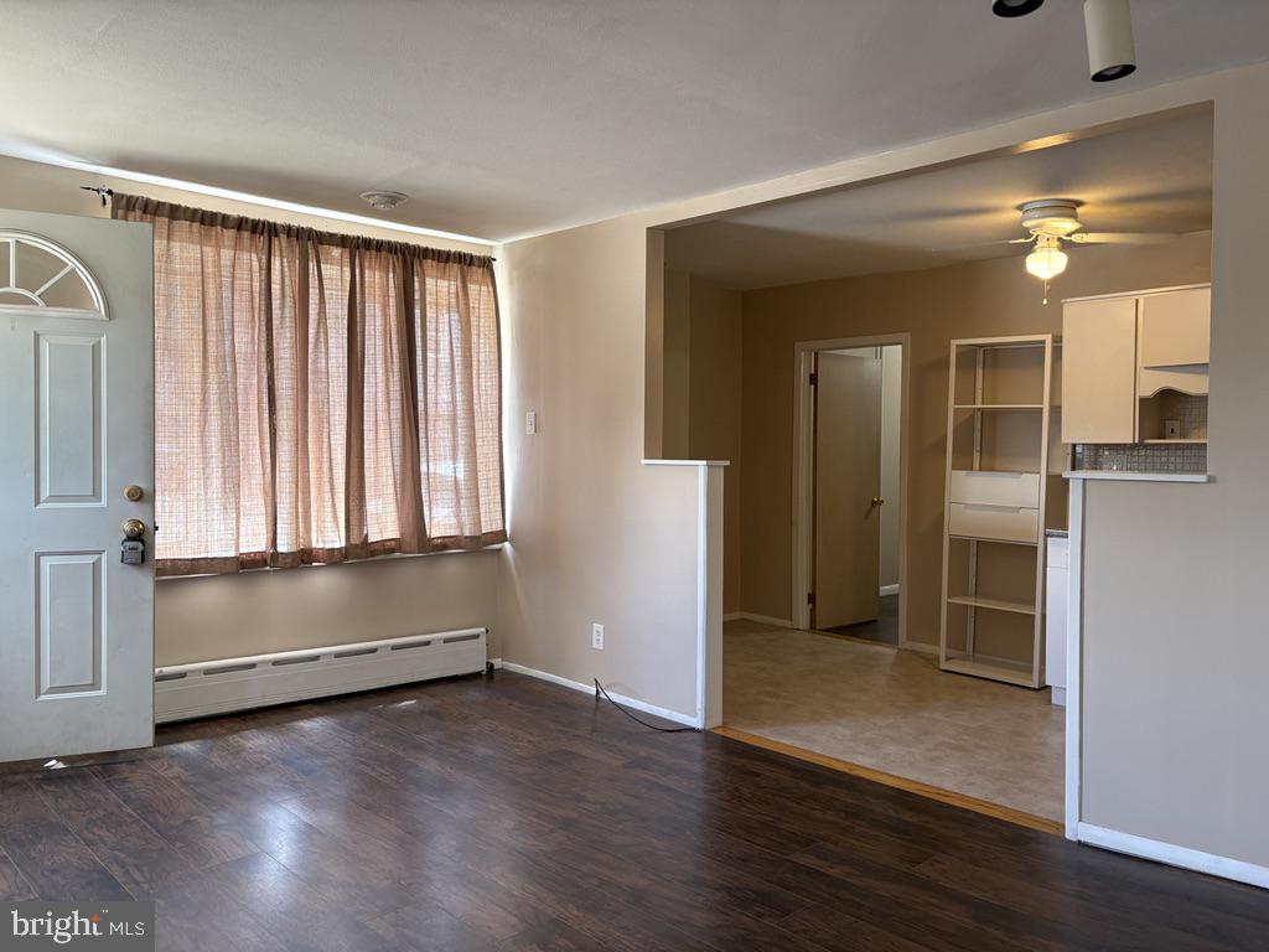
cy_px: 476
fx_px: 953
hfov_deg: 67.3
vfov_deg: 53.1
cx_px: 634
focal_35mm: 26
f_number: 1.6
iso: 125
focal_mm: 5.96
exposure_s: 1/118
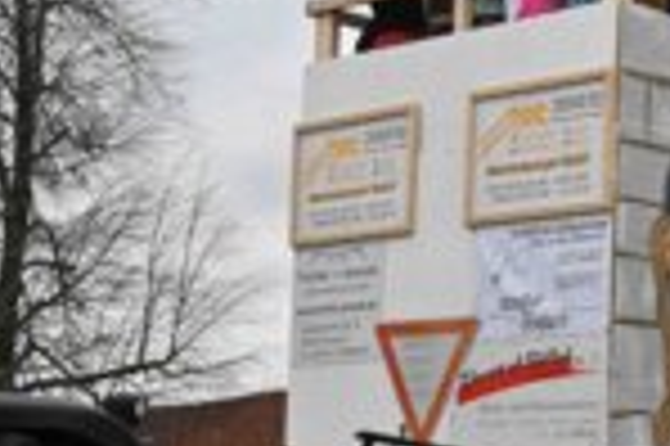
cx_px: 800
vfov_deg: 13.7
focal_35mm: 99
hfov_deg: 19.5
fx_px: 1840
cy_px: 351
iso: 2500
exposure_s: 1/500
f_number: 11
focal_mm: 37
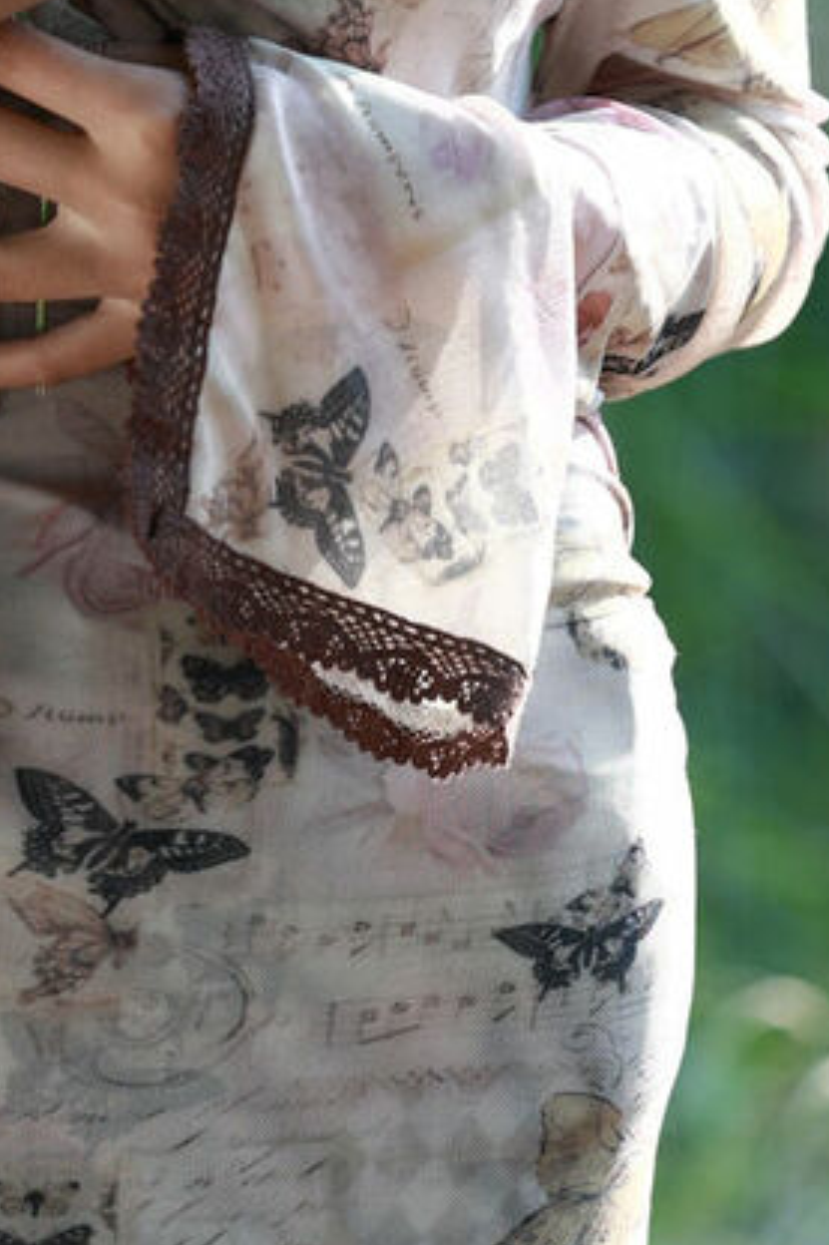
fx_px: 14000
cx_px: -165
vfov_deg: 5.1
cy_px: -361
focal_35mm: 405
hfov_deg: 3.4
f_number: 2.8
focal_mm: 108
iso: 125
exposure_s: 1/250
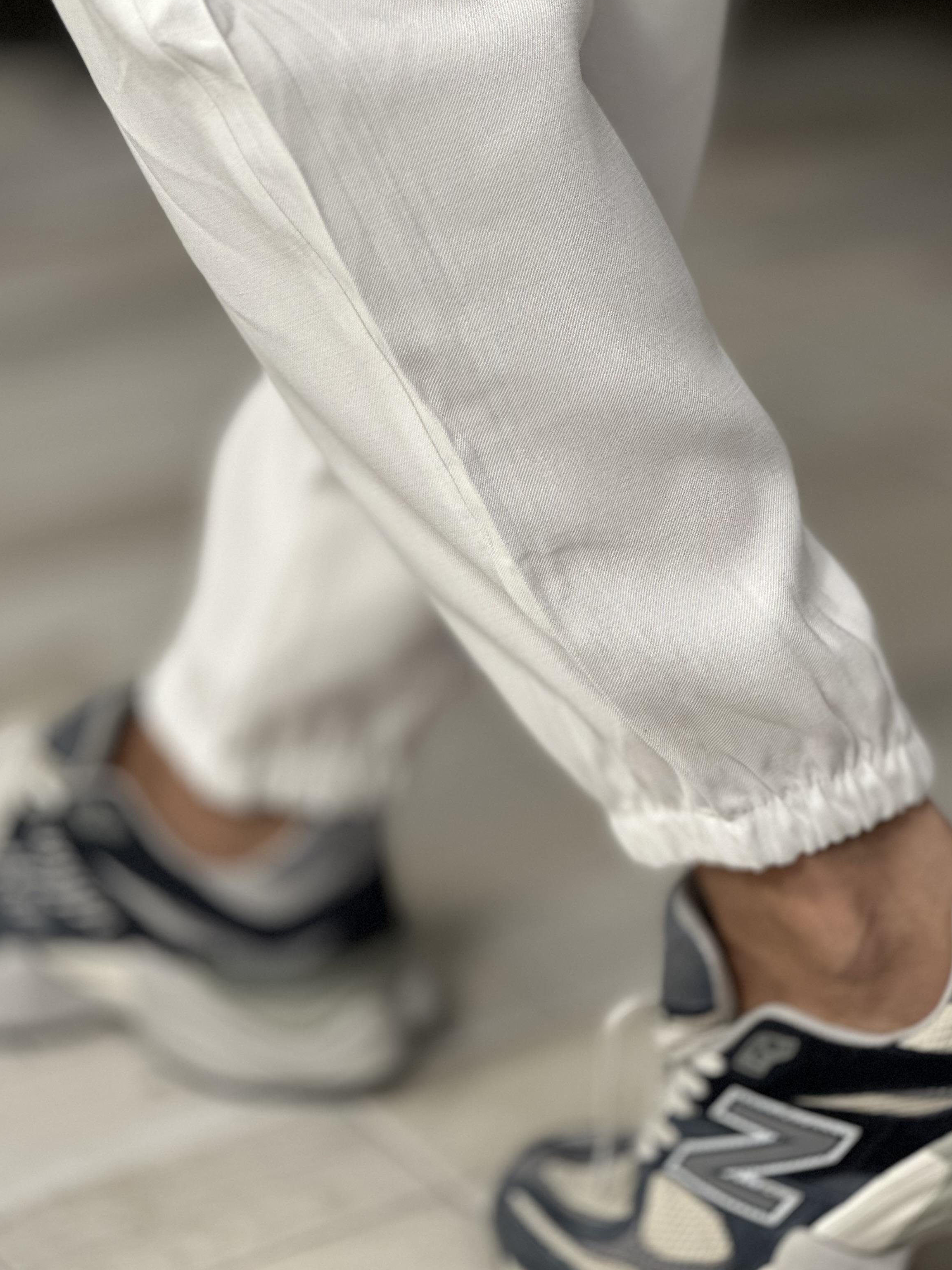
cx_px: 485
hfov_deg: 14.6
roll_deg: -2.6
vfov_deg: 19.4
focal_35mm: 101
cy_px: 715
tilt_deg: -25.1
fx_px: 3704
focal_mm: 9
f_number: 2.8
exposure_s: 1/100
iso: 200
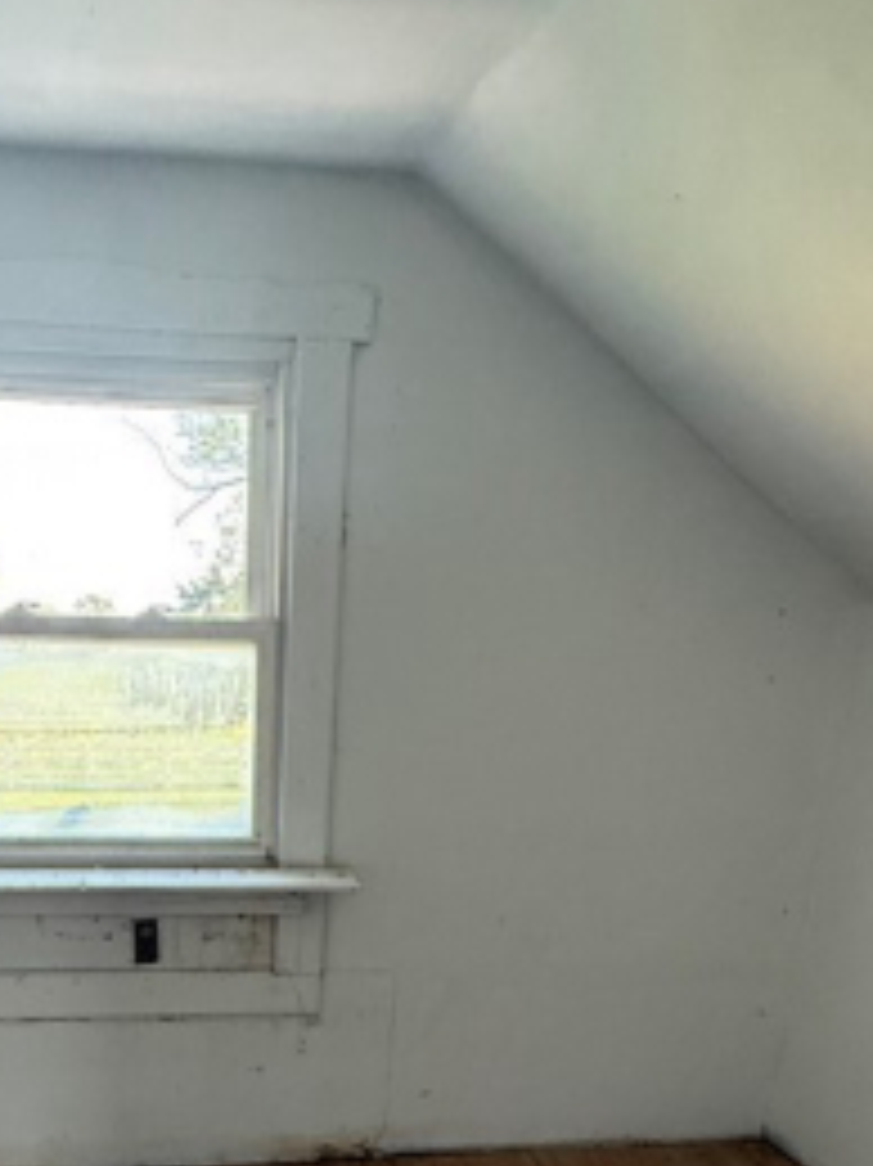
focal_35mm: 36
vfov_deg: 44.7
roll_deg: -0.3
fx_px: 1212
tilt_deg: -21.5
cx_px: 238
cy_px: 1128
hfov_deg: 38.8
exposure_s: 1/99
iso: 320
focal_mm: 2.22
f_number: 2.2
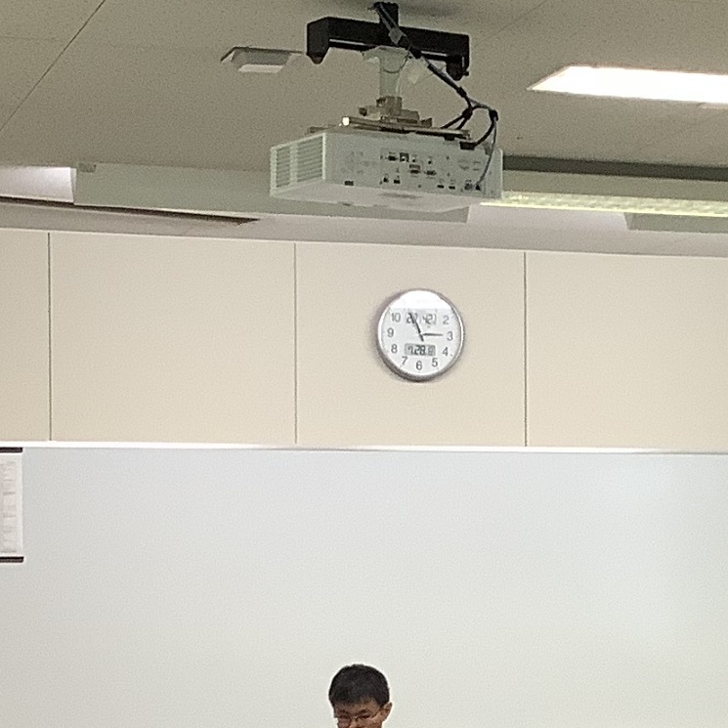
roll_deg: +0.3
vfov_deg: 16.0
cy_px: 559
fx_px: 2570
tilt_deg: +0.6
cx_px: 576
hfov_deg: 16.0
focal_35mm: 108
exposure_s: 1/60
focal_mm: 3.3
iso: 80
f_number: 2.4
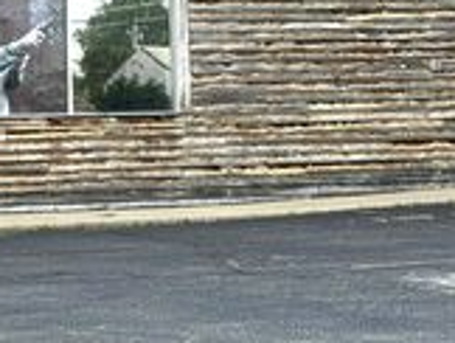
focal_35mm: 157
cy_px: 60
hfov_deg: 12.2
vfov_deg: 9.5
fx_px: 2067
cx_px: -138
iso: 80
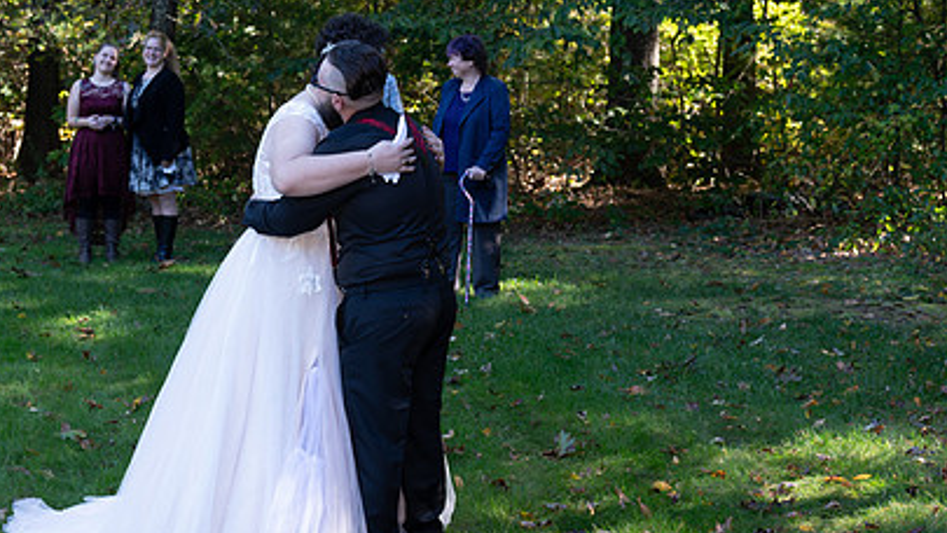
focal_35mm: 78
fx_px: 1959
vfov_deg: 15.5
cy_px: 320
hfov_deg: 27.0
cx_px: 327
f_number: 5.6
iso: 250
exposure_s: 1/60
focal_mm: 52
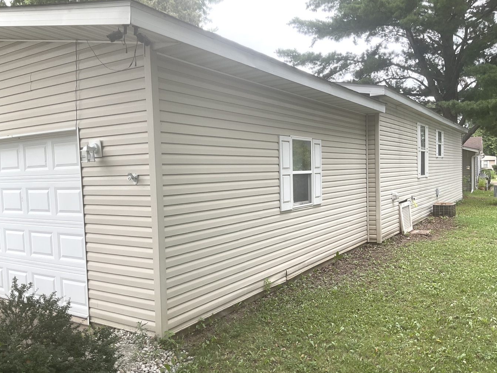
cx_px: 237
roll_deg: +1.1
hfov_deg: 58.3
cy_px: 196
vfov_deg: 45.4
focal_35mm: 31
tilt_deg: -5.0
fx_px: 445
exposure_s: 1/261
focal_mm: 3
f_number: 1.8
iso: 16
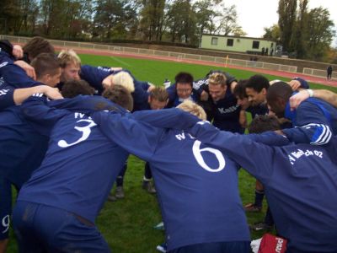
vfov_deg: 36.8
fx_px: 380
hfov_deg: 47.9
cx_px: 168
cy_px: 126
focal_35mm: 39
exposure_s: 1/60
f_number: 2.8
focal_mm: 8
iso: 140
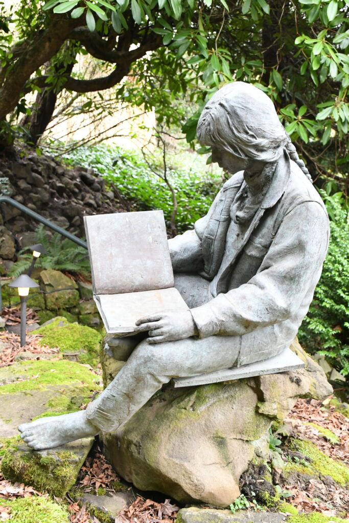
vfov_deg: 53.1
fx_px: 523
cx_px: 174
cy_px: 262
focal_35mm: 36
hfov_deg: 36.9
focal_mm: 24
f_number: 5.6
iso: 4000
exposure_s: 1/400
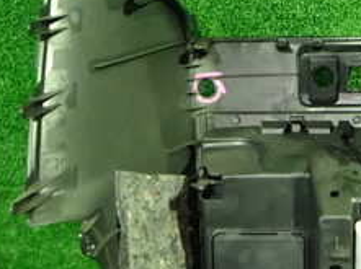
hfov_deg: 28.1
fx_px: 708
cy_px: 173
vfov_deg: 21.5
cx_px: 284
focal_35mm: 68
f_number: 2
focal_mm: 4.5
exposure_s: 1/25
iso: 800
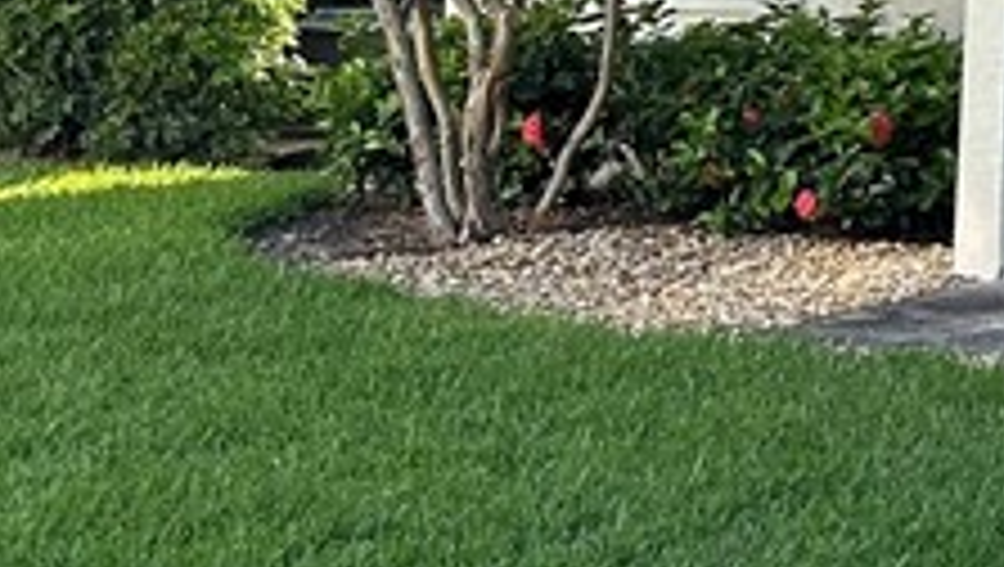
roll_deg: -0.5
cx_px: 2157
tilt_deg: +7.3
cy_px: -567
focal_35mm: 120
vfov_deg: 9.5
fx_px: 3198
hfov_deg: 14.2
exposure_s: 1/1393
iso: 80
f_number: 1.78
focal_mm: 6.86
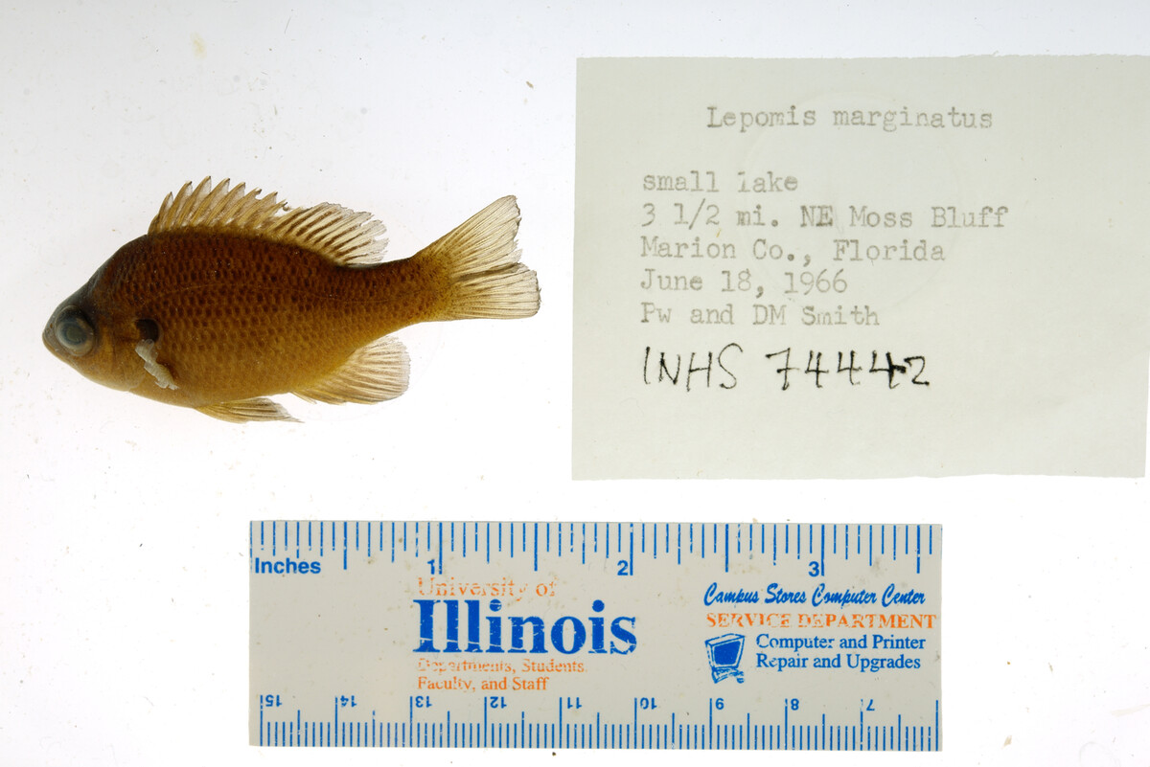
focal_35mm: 60
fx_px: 1917
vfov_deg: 22.6
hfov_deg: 33.4
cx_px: 575
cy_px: 384
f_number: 10
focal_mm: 60
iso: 100
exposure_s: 1/125
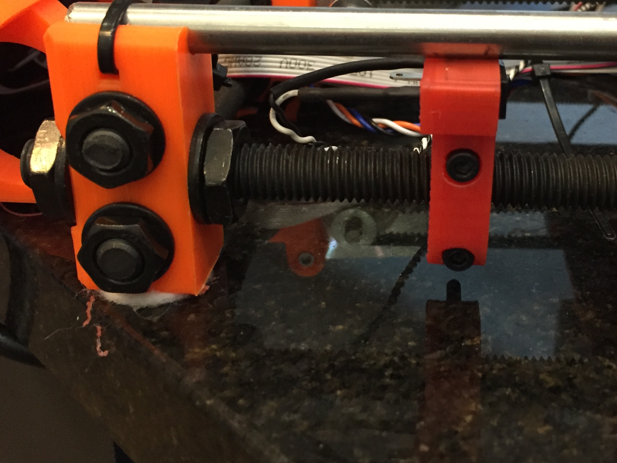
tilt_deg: -21.5
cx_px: 406
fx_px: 802
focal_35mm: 45
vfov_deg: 31.7
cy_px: 129
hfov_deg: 41.6
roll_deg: -1.0
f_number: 2.2
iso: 200
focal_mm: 4.15
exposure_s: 1/30
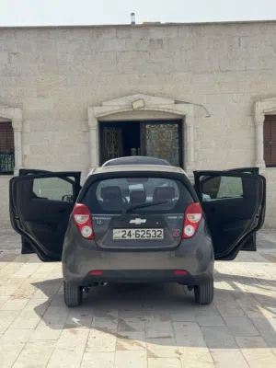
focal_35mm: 48
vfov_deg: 39.7
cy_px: 184
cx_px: 138
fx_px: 510
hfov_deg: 30.3
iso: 64
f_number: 1.78
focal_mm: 6.76
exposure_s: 1/4310
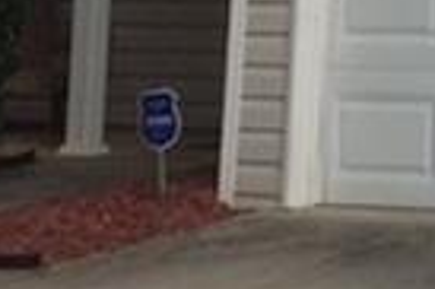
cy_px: -591
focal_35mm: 272
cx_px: 797
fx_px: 3283
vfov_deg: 4.8
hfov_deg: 7.4
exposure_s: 1/318
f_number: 2.4
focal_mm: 4.28
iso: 50
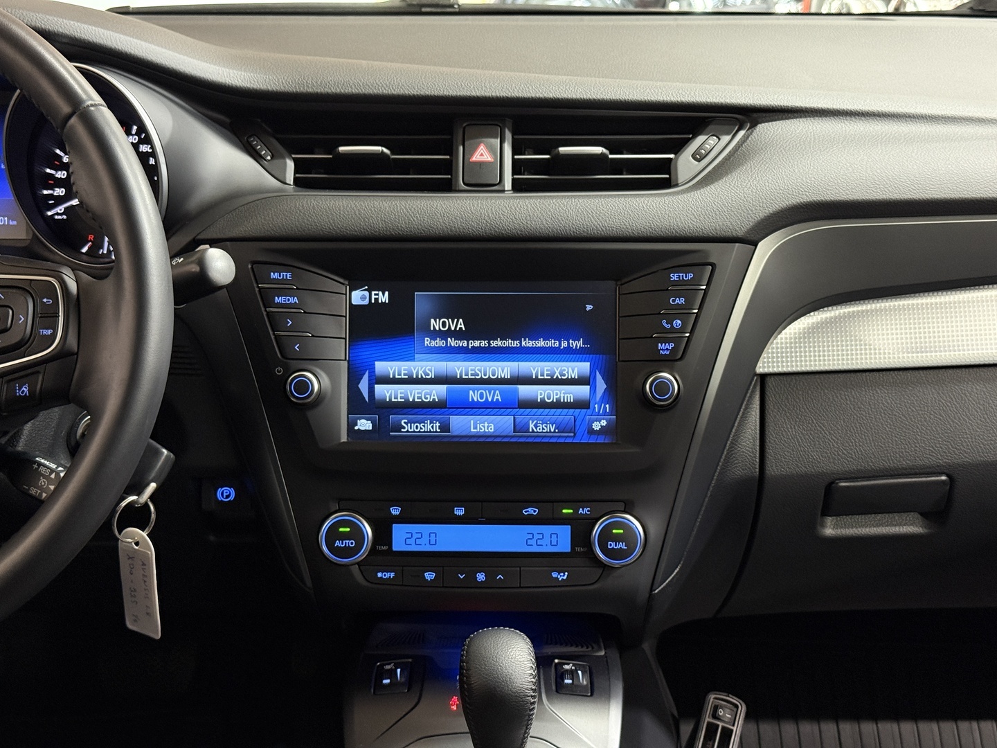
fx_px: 1382
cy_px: 374
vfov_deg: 30.3
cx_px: 498
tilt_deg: -19.1
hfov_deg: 39.7
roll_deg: +0.0
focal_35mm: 48
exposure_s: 1/33
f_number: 1.78
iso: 250
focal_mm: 6.76
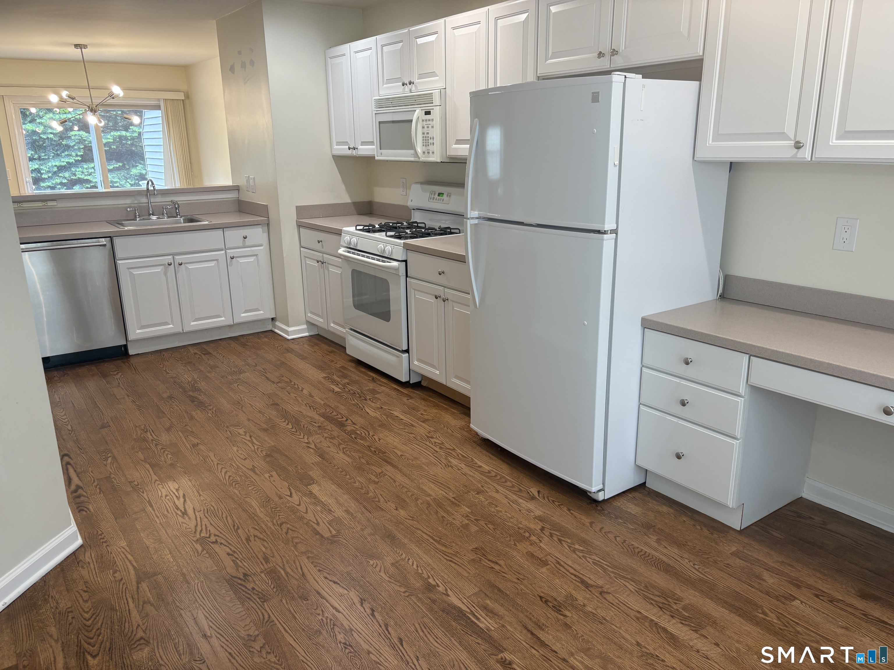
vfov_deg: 53.1
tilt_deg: -14.8
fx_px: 671
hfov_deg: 67.3
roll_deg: +1.3
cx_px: 447
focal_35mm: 26
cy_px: 335
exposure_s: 1/60
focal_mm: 5.96
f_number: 1.6
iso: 64
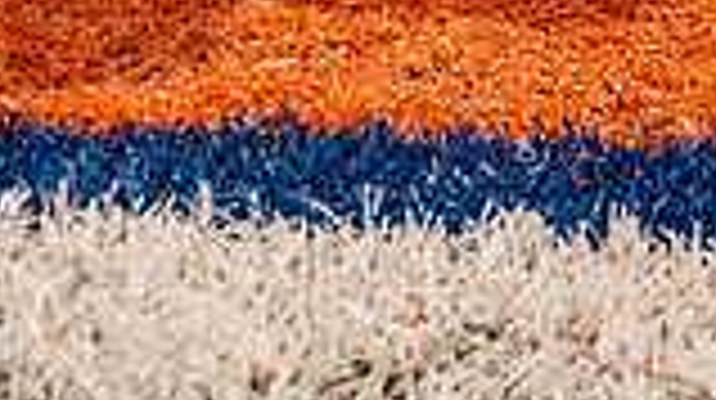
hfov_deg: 23.2
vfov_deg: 11.0
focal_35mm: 92
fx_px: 1745
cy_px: -575
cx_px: 383
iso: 100
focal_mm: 31
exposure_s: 1/320
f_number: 8
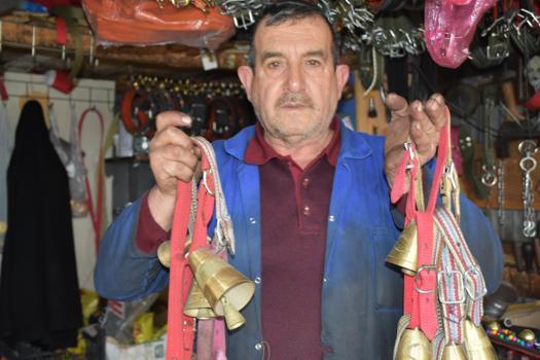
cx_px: 270
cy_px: 180
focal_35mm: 45
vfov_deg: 29.9
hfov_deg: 43.6
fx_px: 675
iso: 1100
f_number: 4
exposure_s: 1/60
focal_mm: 30
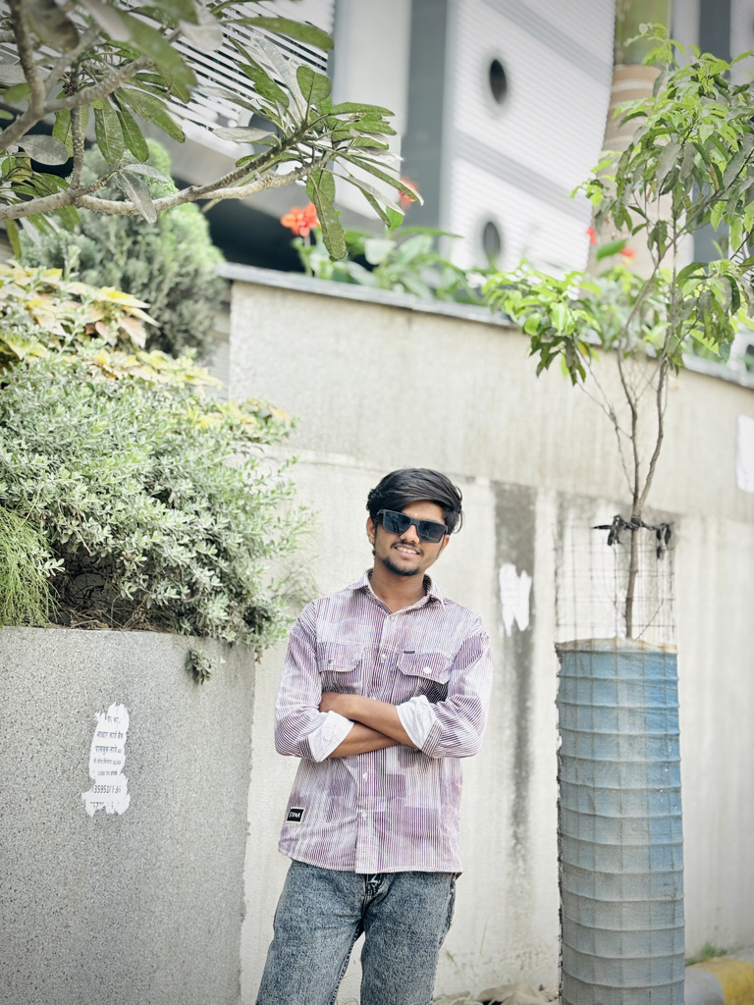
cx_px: 377
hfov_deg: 28.0
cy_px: 502
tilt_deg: +5.7
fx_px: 1510
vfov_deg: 36.8
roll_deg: -3.1
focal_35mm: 52
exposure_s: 1/270
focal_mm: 5.96
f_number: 1.6
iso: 32
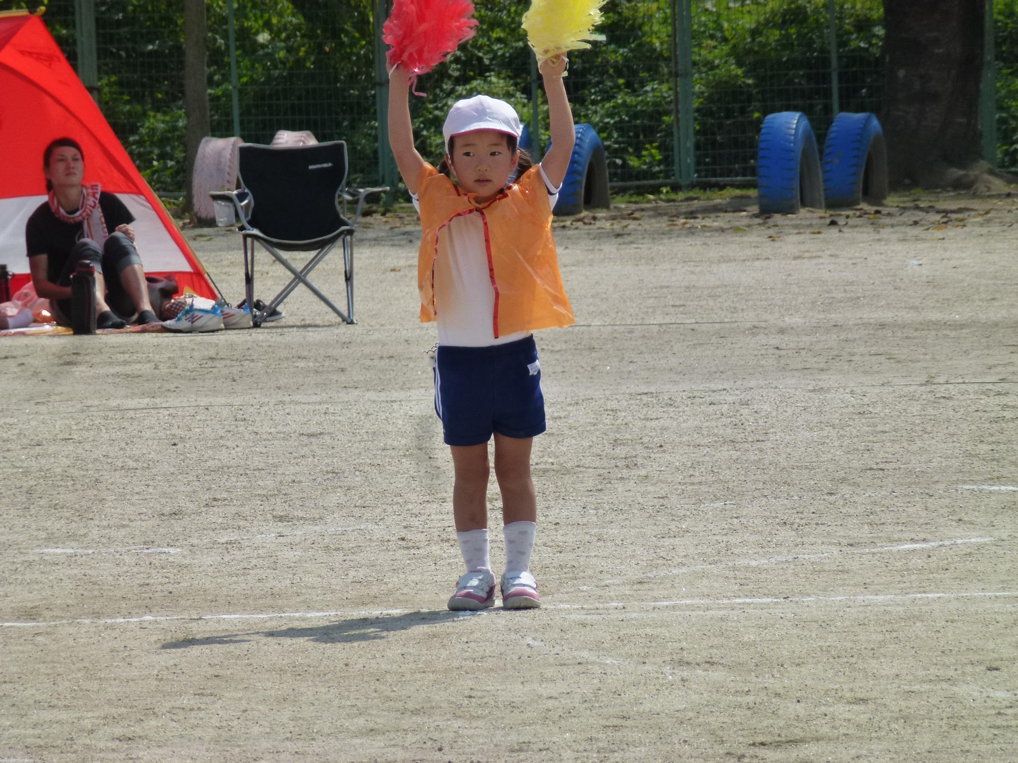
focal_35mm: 384
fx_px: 11293
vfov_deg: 3.9
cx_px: 509
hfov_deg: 5.2
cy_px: 382
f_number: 5.9
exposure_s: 1/800
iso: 160
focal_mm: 68.8
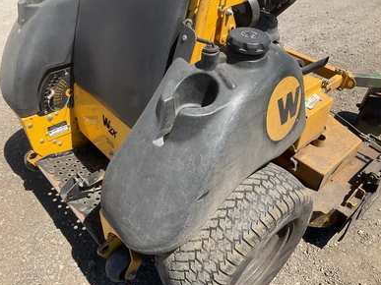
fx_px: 330
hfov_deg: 60.0
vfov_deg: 46.8
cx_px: 192
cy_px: 146
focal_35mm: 30
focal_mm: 3
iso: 25
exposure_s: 1/1035
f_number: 1.8
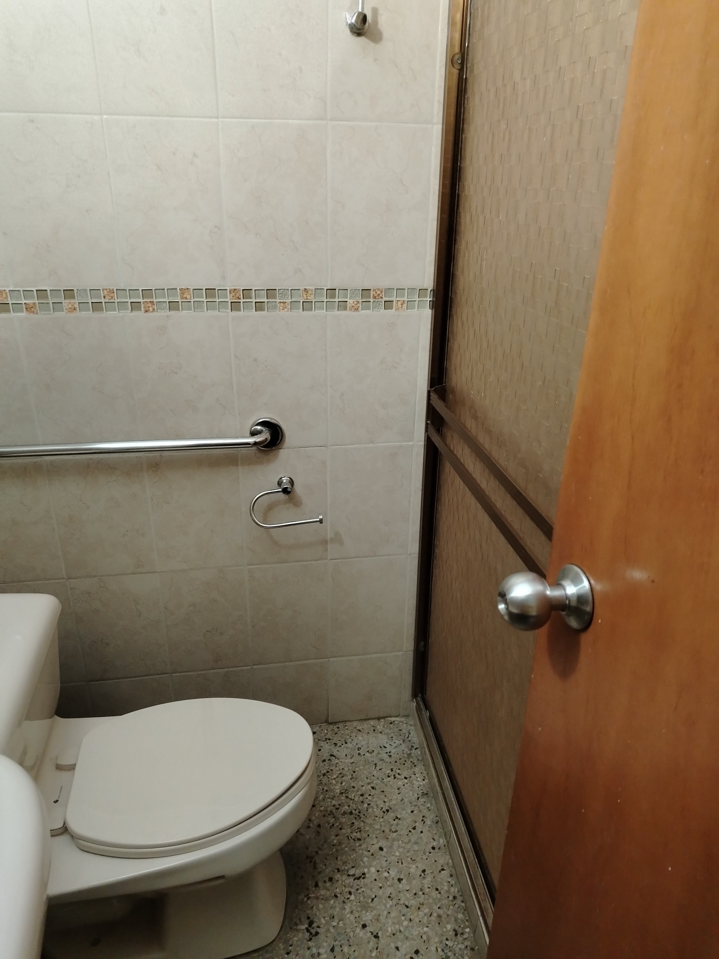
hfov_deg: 56.8
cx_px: 360
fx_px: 665
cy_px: 480
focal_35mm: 24
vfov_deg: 71.6
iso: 4241
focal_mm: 5.25
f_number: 1.75
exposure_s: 1/50
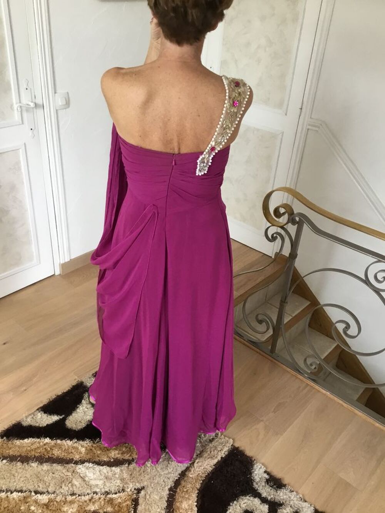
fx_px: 460
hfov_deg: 45.4
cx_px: 192
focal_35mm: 31
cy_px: 256
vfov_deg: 58.3
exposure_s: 1/33
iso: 100
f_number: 2.4
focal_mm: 3.3
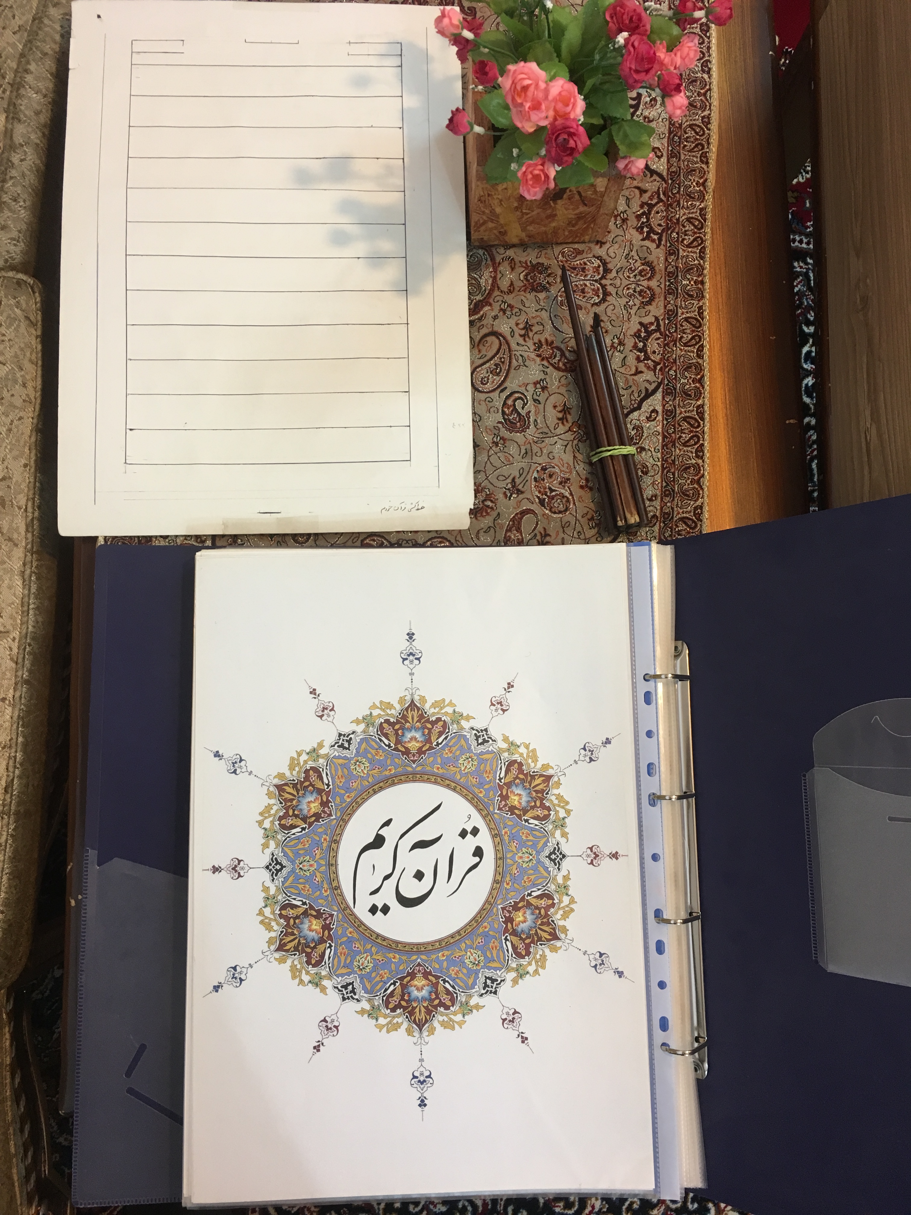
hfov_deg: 48.2
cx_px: 456
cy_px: 608
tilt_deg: -82.8
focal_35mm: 29
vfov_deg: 61.7
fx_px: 1018
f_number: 2.2
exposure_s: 1/33
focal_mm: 4.15
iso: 125
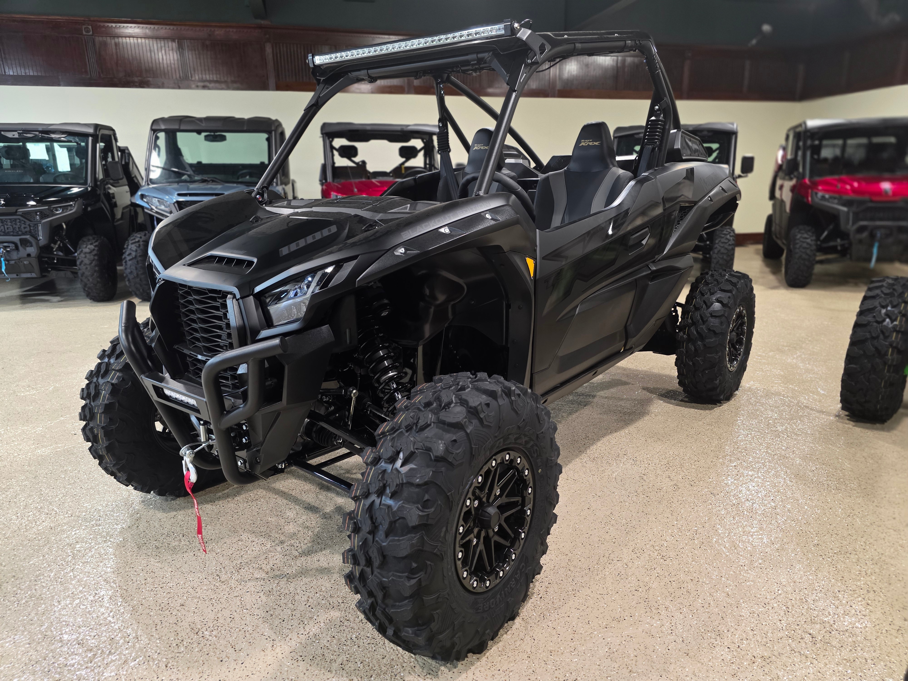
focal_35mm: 23
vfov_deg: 58.9
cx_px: 454
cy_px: 340
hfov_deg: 73.9
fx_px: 603
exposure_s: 1/120
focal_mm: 6.3
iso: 400
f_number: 1.7
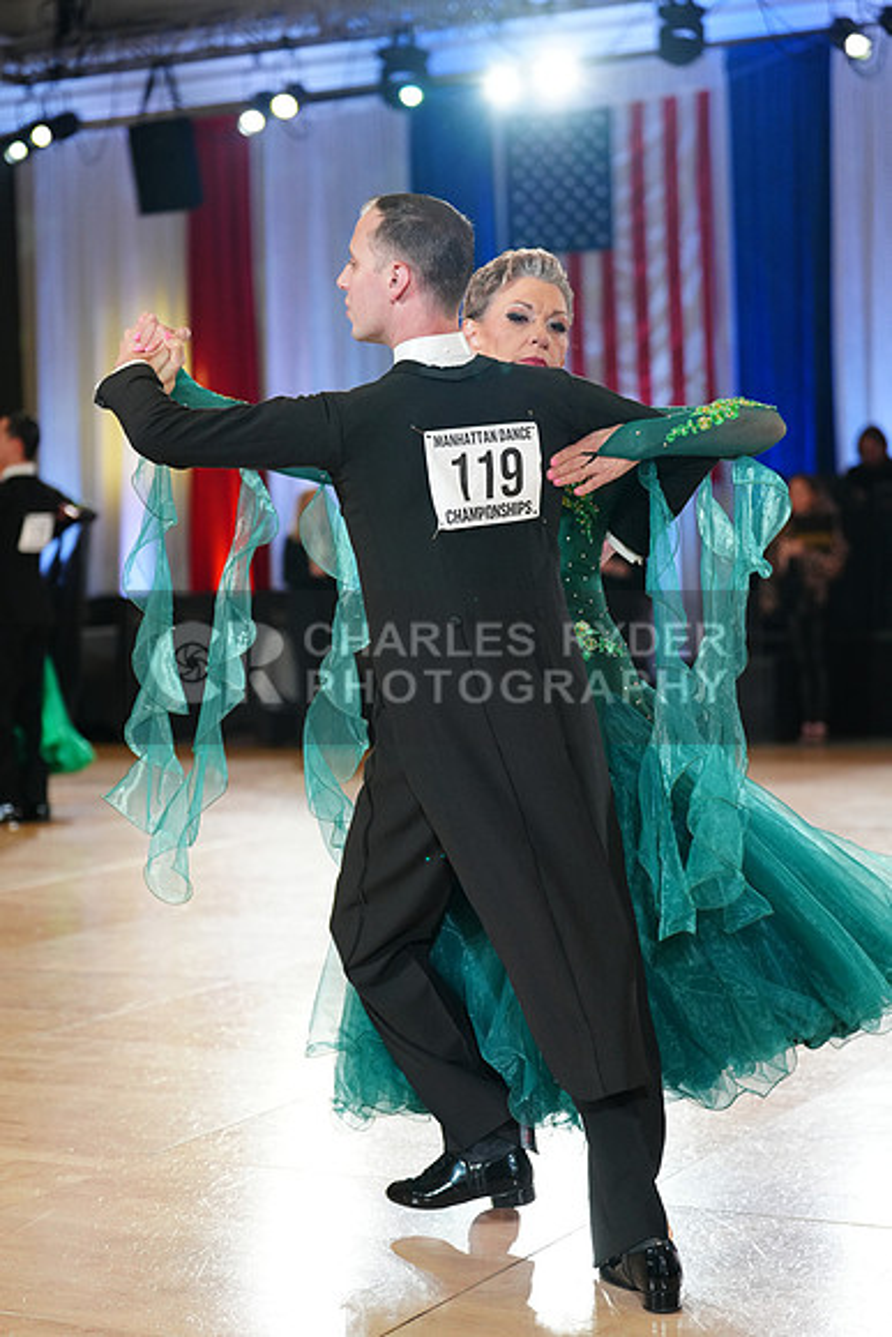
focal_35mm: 70
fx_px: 2600
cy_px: 668
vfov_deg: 28.8
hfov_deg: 19.5
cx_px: 446
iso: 2000
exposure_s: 1/500
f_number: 2.8
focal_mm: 70
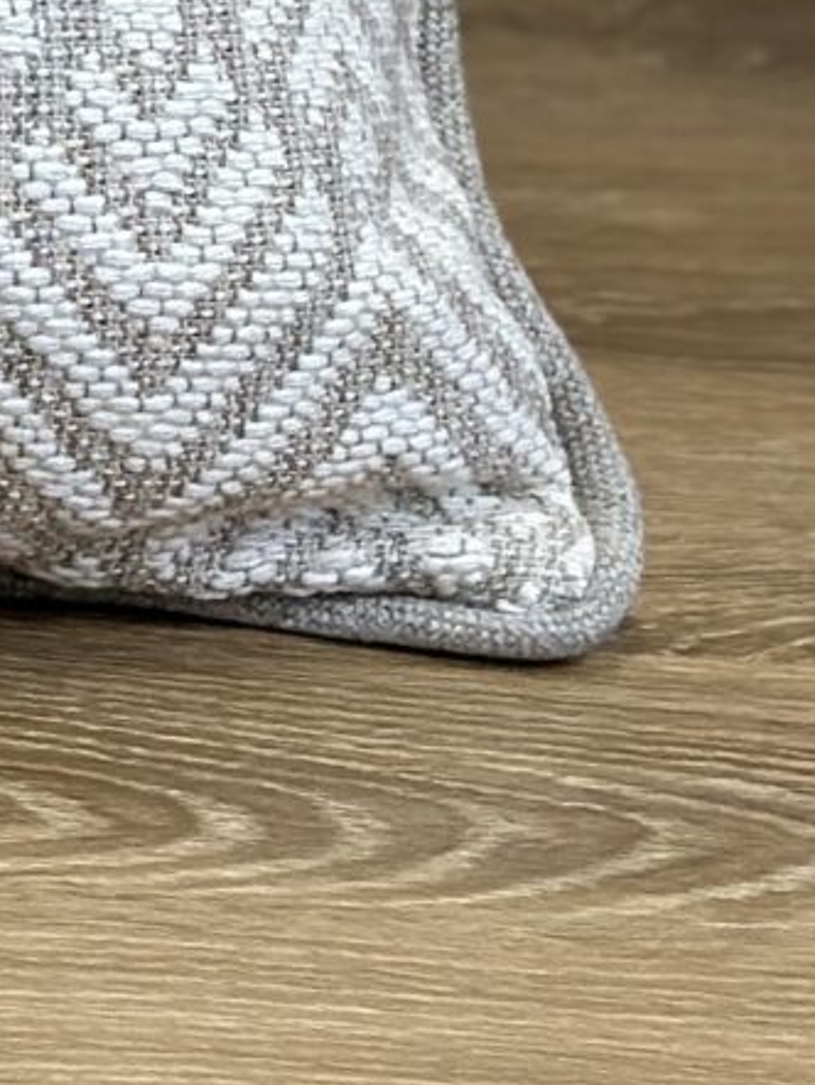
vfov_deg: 6.9
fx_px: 8719
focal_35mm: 278
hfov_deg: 5.1
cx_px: -1358
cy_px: -1080
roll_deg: -2.8
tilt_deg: -10.3
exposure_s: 1/253
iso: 80
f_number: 1.78
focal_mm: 6.86
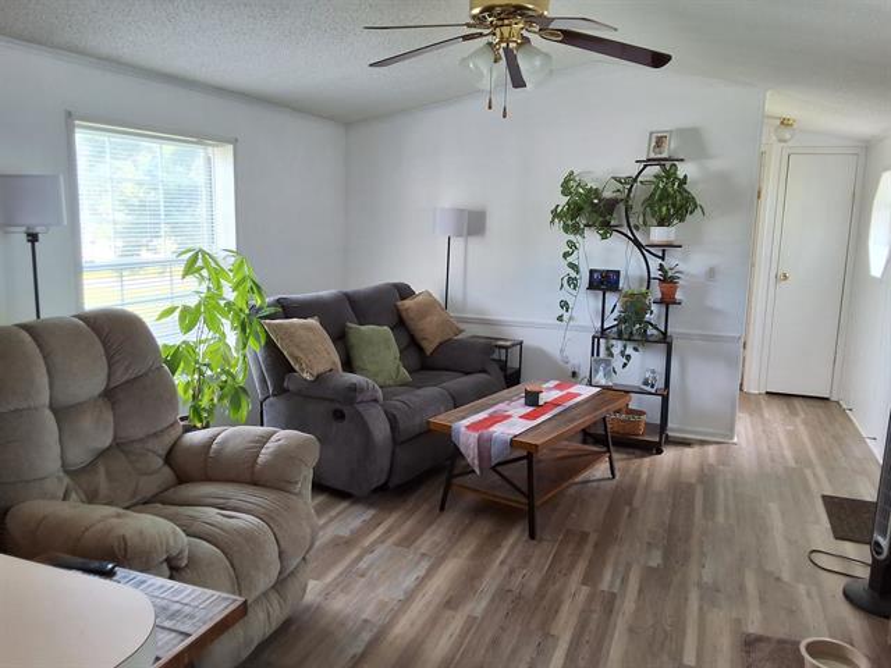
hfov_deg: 63.4
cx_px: 446
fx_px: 721
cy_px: 334
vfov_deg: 49.7
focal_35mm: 28
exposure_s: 1/60
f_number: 1.9
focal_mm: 2.91
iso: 64
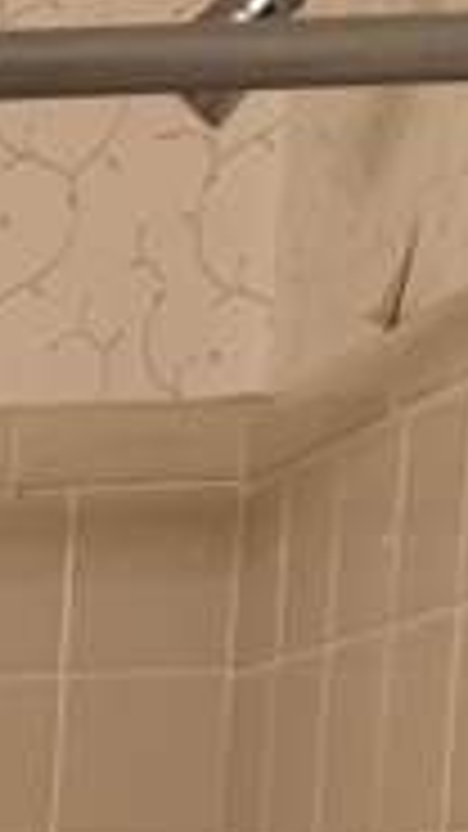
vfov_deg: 12.3
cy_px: 1745
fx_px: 3333
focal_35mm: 151
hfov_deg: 7.0
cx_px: -1022
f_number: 1.78
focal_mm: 6.76
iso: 125
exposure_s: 1/60
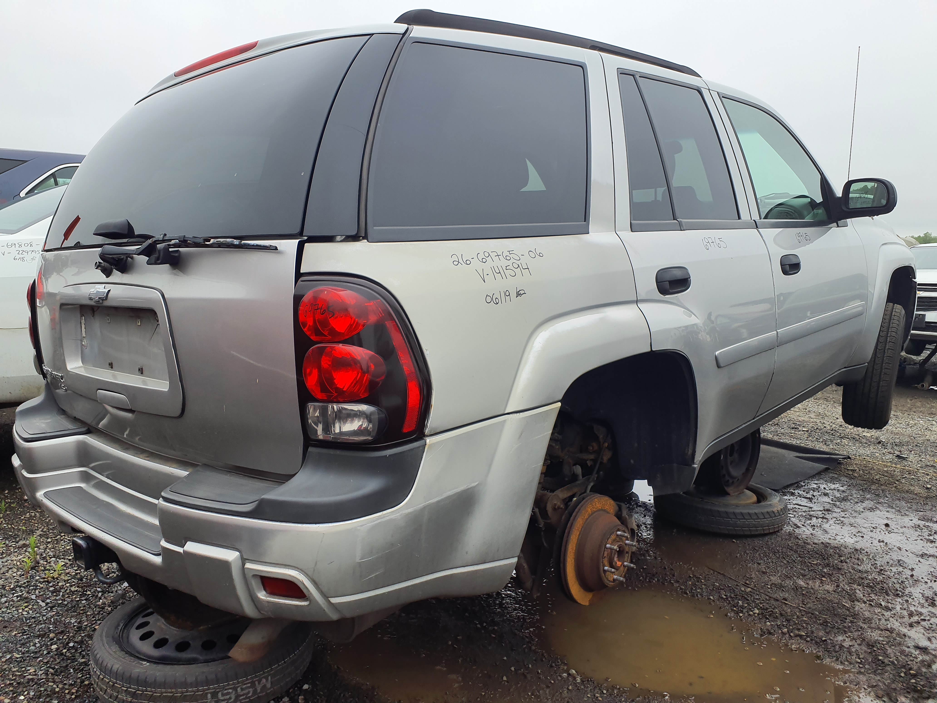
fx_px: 731
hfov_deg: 65.3
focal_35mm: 27
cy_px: 352
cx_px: 468
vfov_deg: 51.4
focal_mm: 3.58
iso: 40
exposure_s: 1/475
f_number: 1.9
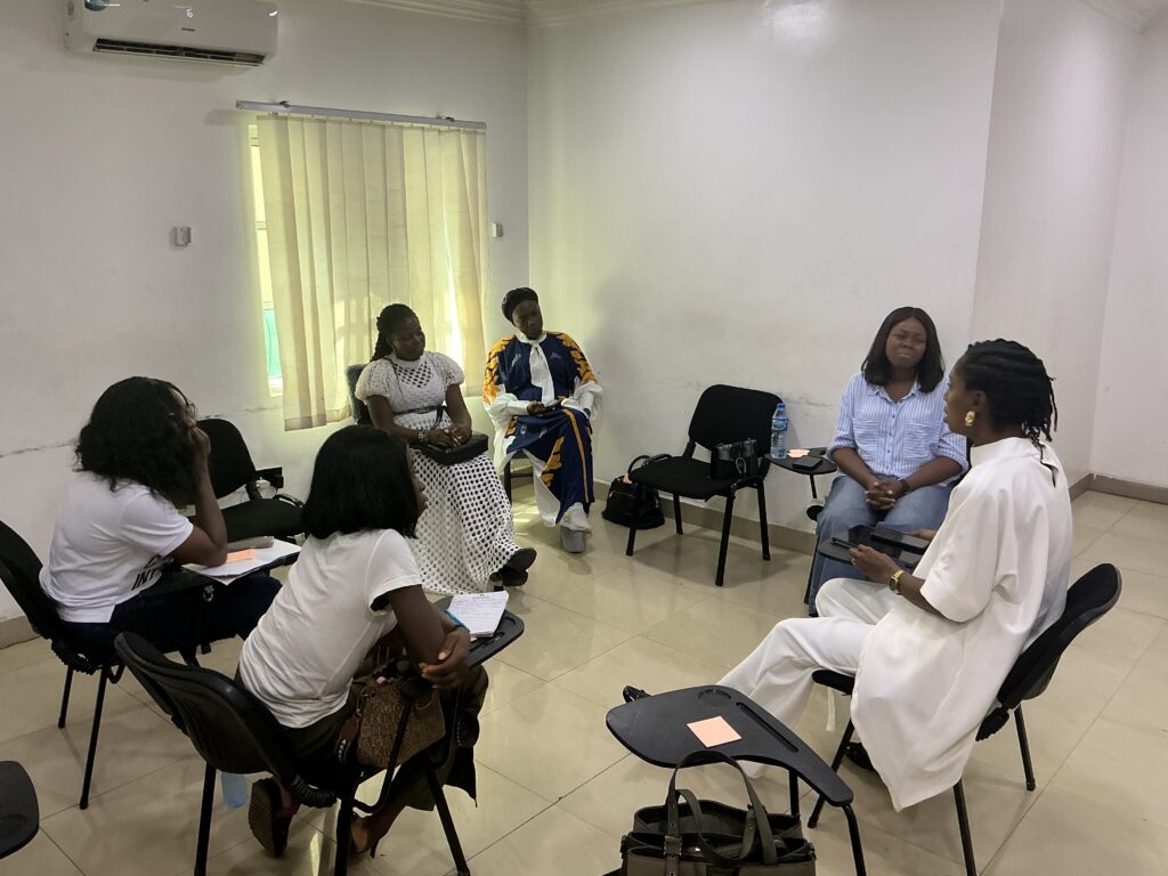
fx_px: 979
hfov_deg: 61.7
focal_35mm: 29
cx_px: 584
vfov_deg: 48.2
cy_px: 438
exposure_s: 1/50
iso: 64
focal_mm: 3
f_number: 1.8
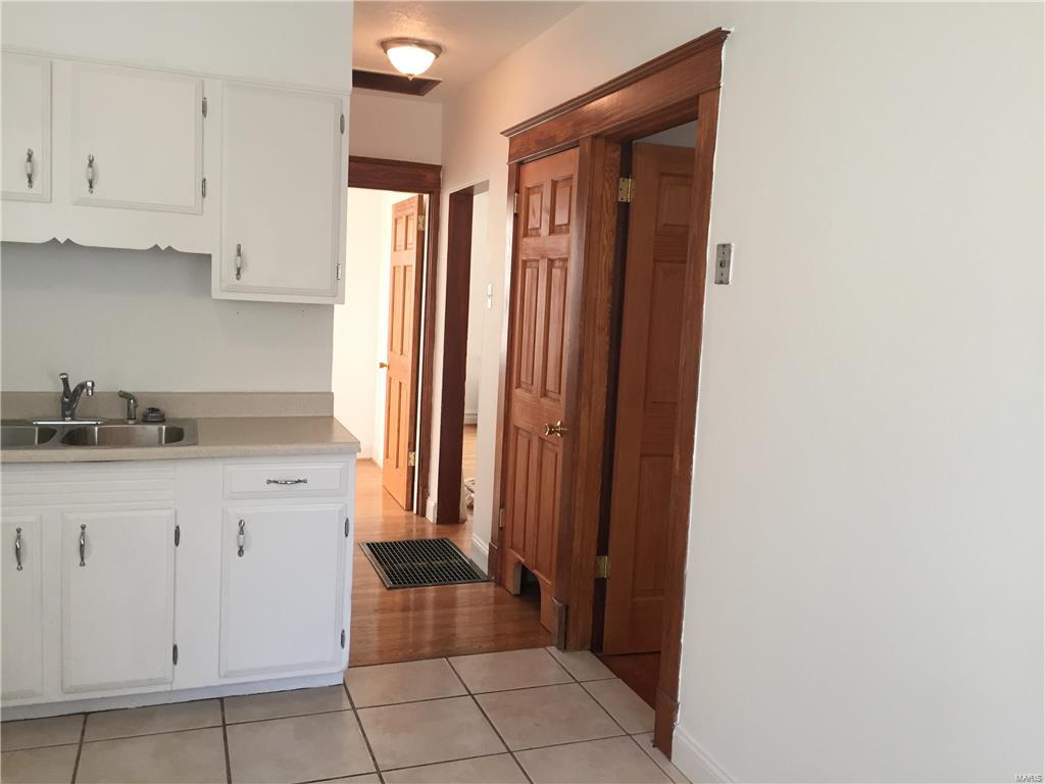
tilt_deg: -5.6
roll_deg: -1.6
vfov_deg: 48.2
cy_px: 392
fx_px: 875
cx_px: 522
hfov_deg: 61.7
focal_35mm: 29
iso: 50
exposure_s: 1/30
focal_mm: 4.15
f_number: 2.2
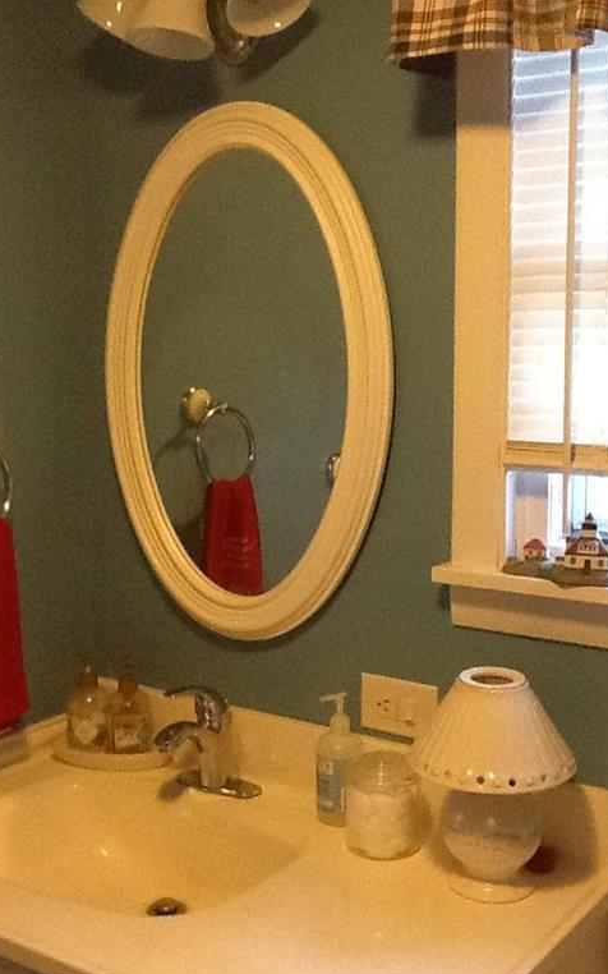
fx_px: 1247
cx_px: 319
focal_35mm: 47
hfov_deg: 27.4
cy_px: 488
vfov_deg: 42.7
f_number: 2.4
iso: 320
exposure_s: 1/30
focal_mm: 2.03
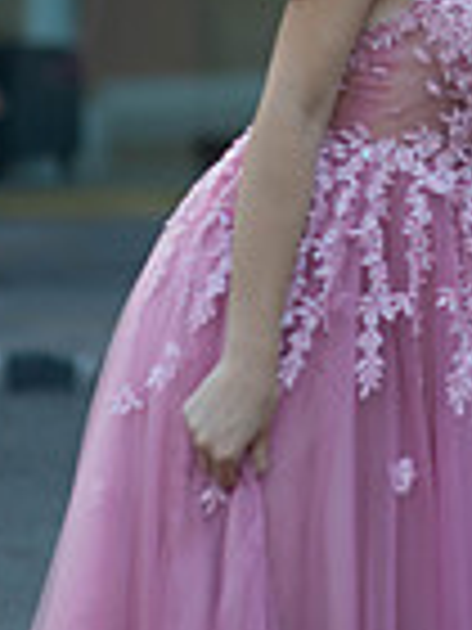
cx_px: 497
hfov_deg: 5.6
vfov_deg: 7.5
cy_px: -14
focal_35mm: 263
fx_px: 4781
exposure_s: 1/1000
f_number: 2
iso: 250
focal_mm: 85
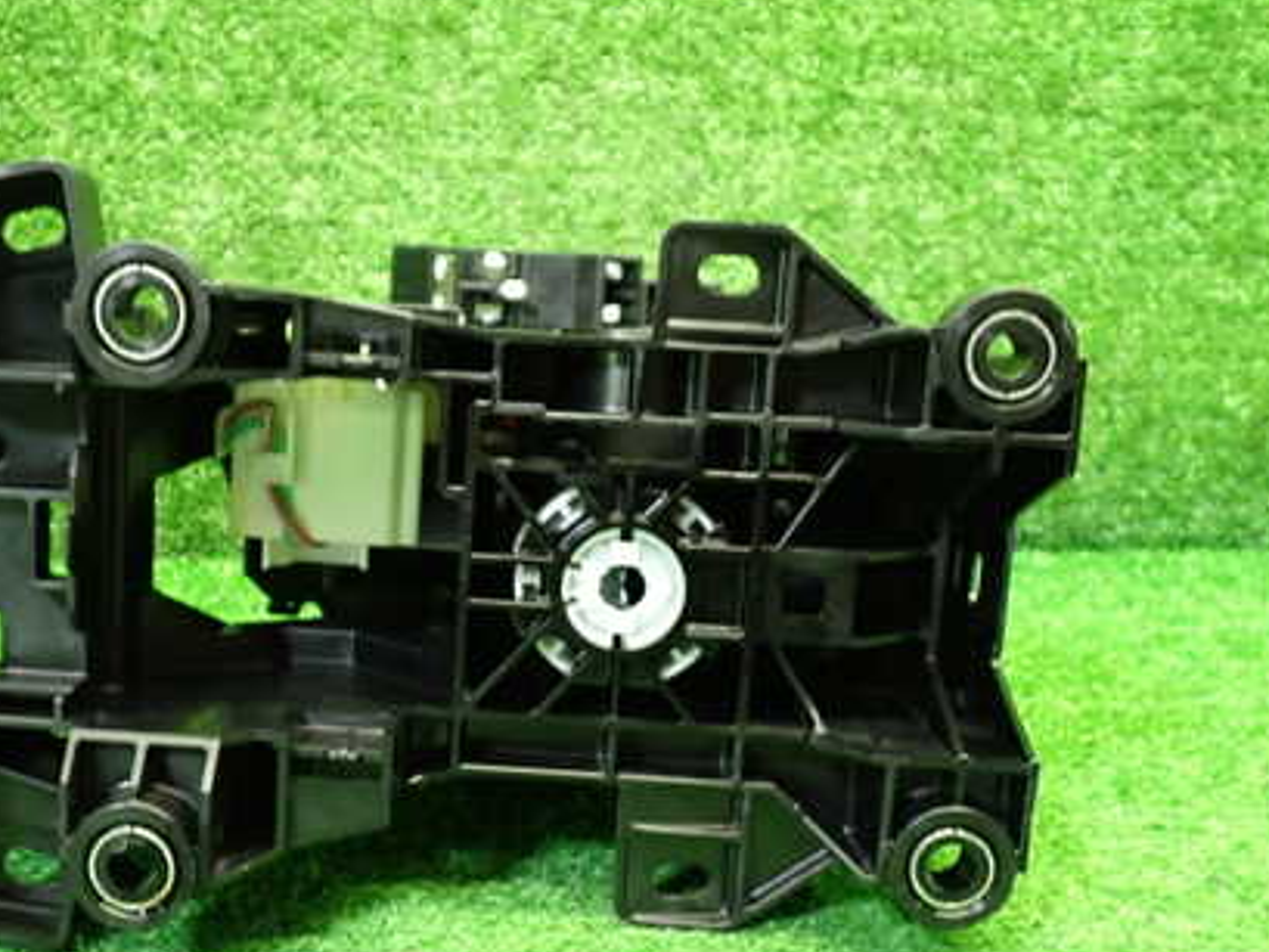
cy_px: 605
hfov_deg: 42.3
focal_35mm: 44
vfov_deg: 32.7
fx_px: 1613
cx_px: 410
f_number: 2.3
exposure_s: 1/30
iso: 640
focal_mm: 5.4
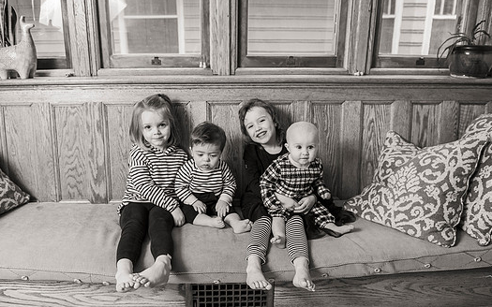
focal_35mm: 29
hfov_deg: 64.6
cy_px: 168
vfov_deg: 43.1
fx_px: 389
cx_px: 238
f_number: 4
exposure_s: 1/200
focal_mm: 24
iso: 500
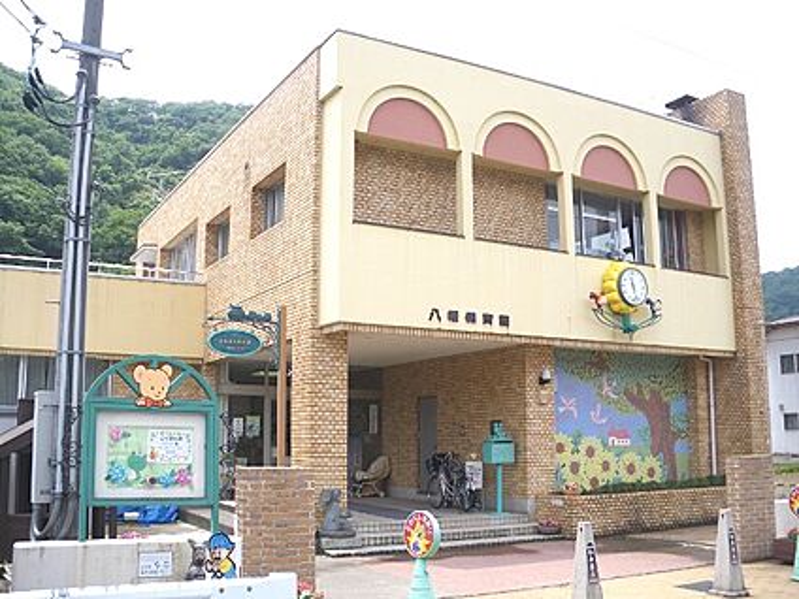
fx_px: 831
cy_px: 300
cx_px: 400
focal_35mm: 36
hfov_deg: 51.4
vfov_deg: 39.7
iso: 64
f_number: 3.5
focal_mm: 6.3
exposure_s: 1/320
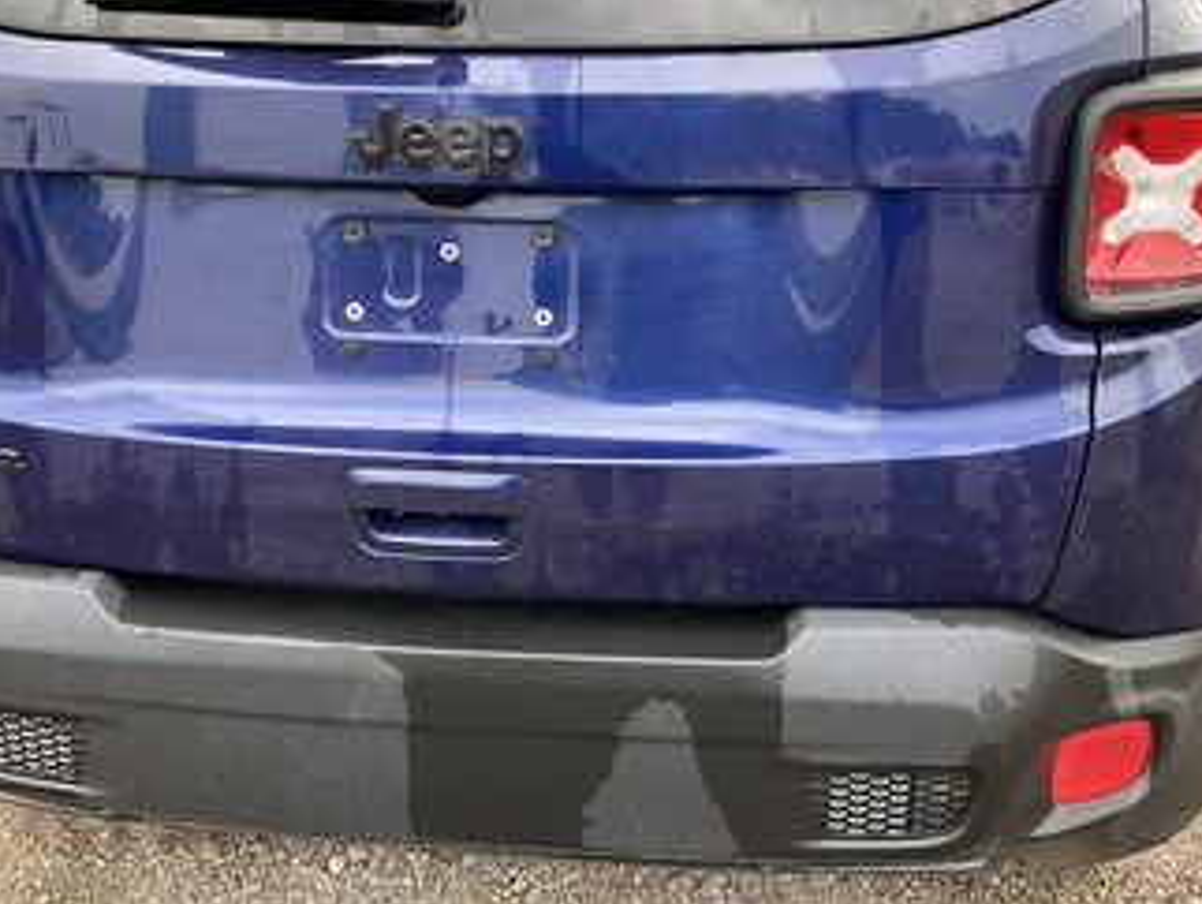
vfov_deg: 39.5
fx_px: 1251
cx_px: 552
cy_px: 347
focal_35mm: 36
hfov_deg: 51.3
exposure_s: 1/122
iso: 50
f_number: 1.8
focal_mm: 3
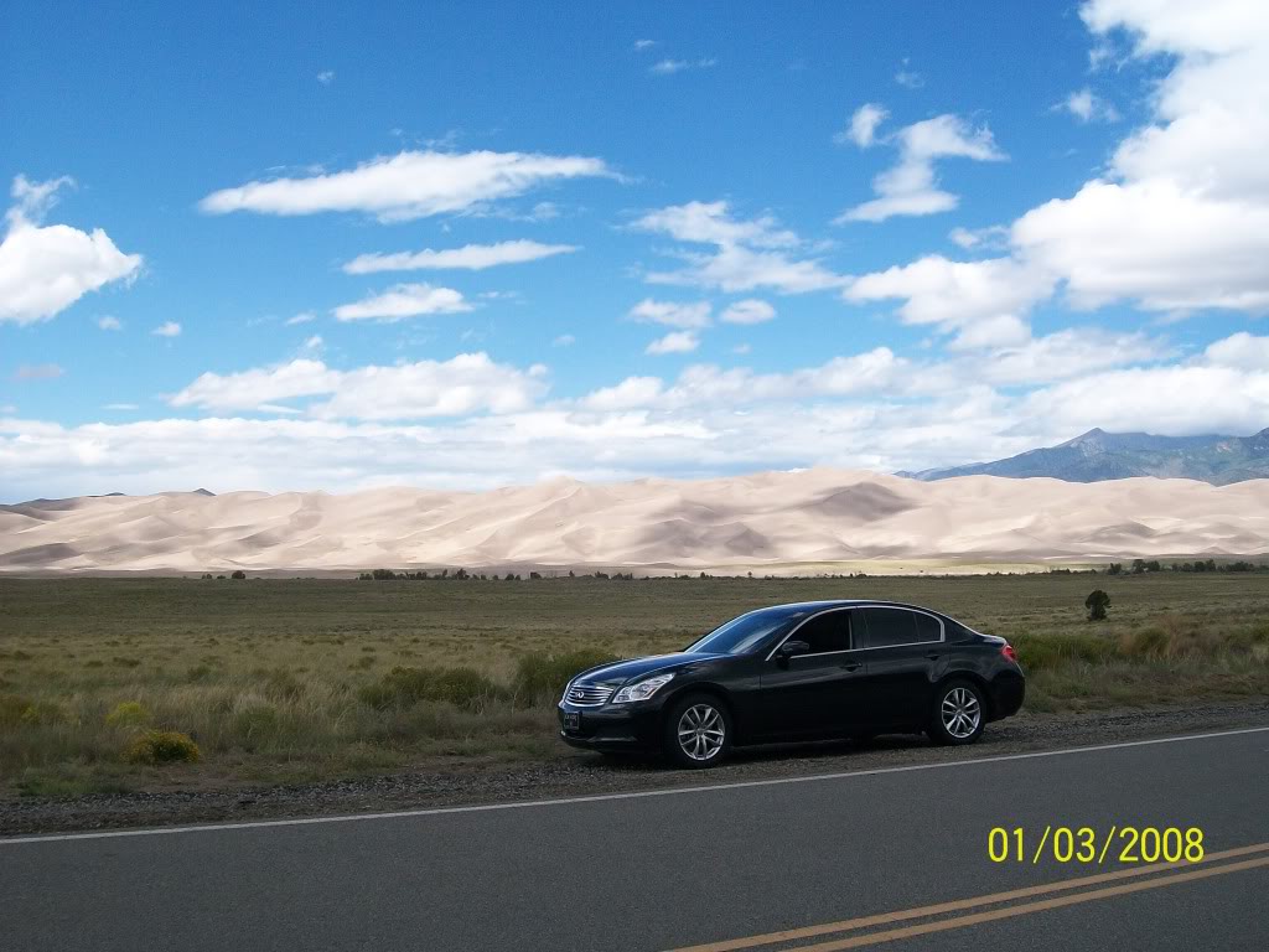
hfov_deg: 51.4
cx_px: 634
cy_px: 476
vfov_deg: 39.7
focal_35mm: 36
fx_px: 1320
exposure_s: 1/500
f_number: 4.8
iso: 80
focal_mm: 6
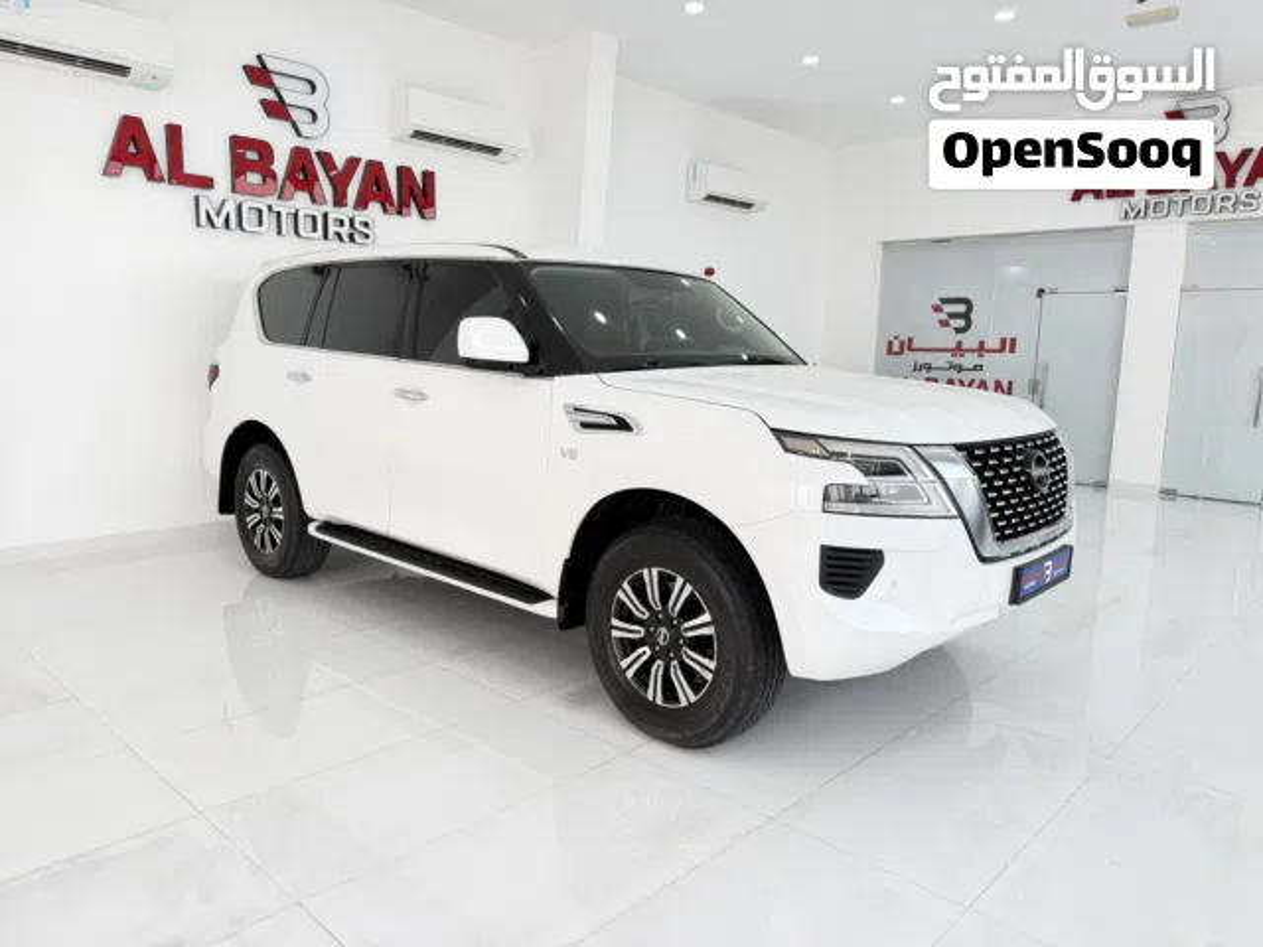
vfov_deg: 56.8
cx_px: 632
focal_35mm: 24
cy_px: 474
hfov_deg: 71.6
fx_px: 876
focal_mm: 6.76
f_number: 1.78
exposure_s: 1/200
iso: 80
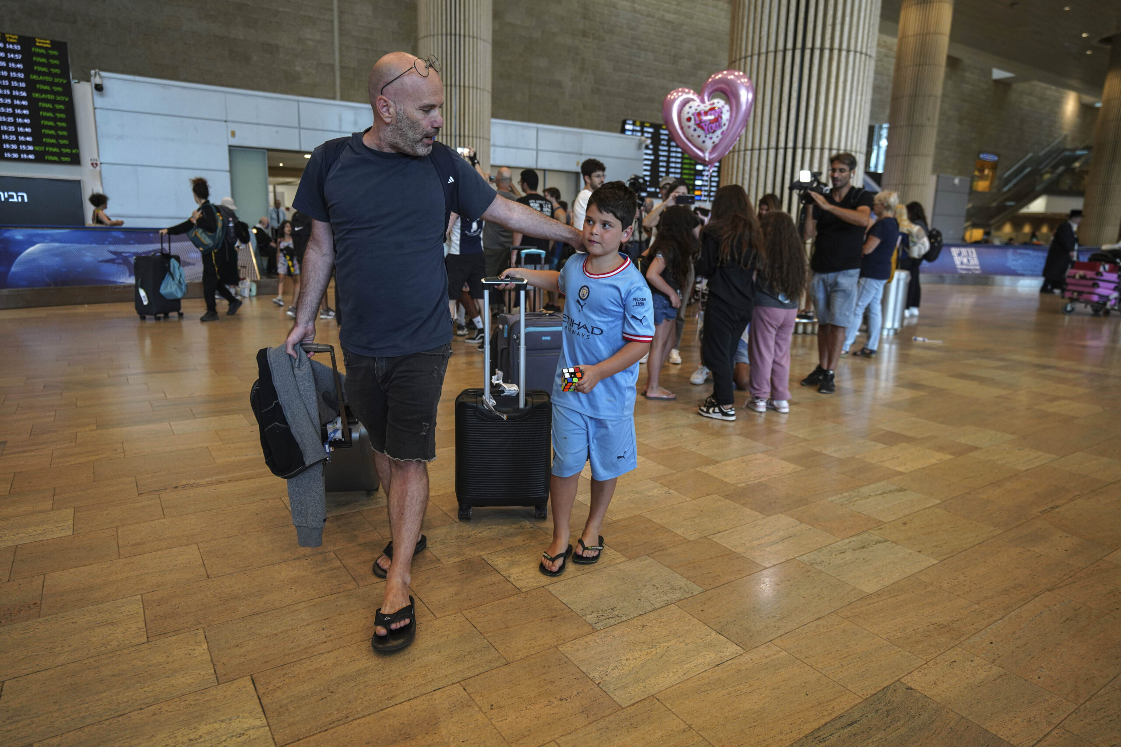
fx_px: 685
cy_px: 374
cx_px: 560
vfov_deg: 57.2
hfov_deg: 78.6
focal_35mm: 22
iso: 1000
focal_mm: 22
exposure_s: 1/320
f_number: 2.8
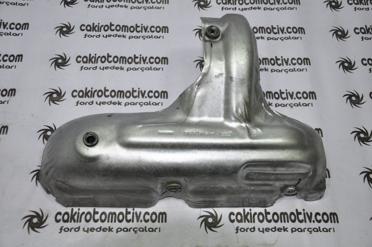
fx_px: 464
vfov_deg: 29.8
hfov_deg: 43.6
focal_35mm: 45
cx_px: 186
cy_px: 124
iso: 200
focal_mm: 30
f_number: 4.5
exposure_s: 1/80
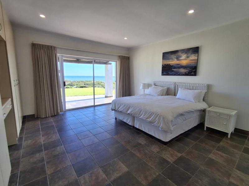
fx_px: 115
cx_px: 124
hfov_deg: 94.5
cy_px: 93
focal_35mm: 16
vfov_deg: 78.1
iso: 40
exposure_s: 1/208
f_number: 2.2
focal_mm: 1.64
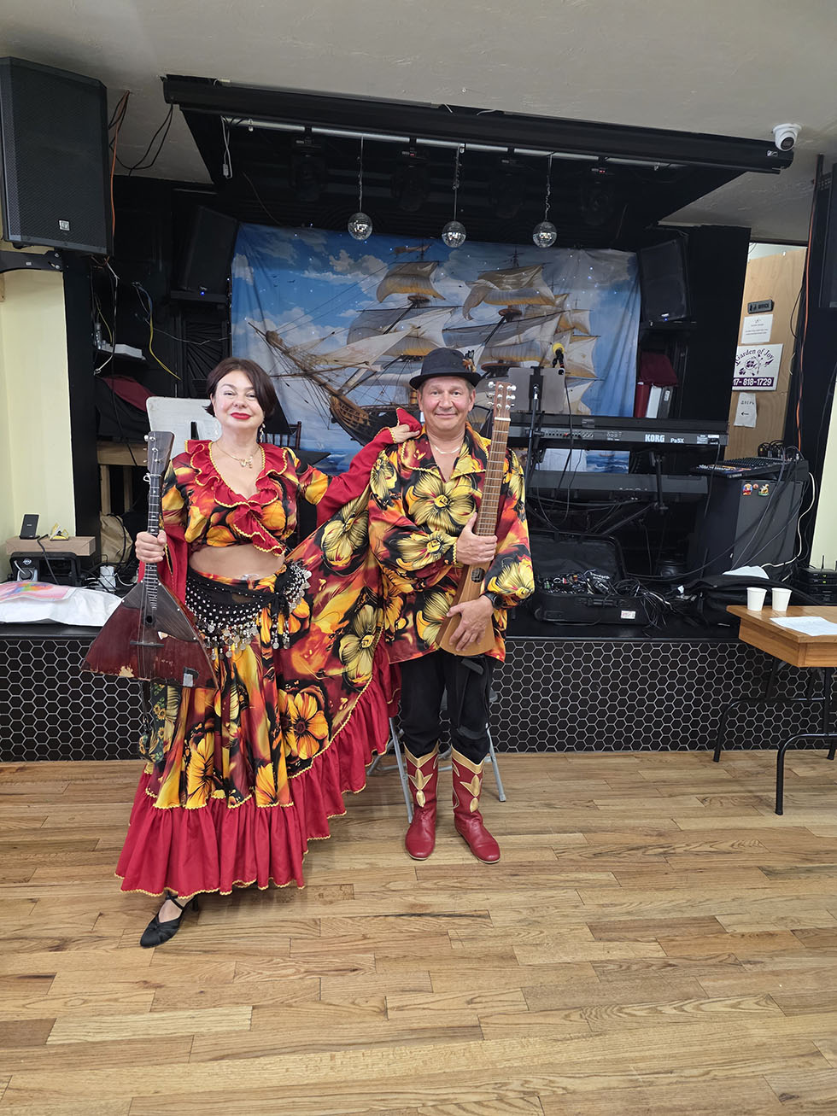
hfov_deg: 58.9
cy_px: 558
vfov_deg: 73.9
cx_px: 418
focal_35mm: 23
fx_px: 742
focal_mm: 6.3
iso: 640
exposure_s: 1/120
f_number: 1.7
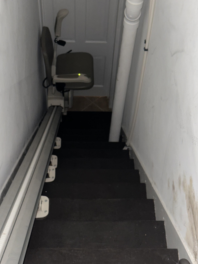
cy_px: 121
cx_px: 98
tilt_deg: -53.6
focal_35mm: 58
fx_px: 442
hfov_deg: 25.2
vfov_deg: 33.2
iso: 80
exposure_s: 1/4
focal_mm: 6.86
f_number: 1.78
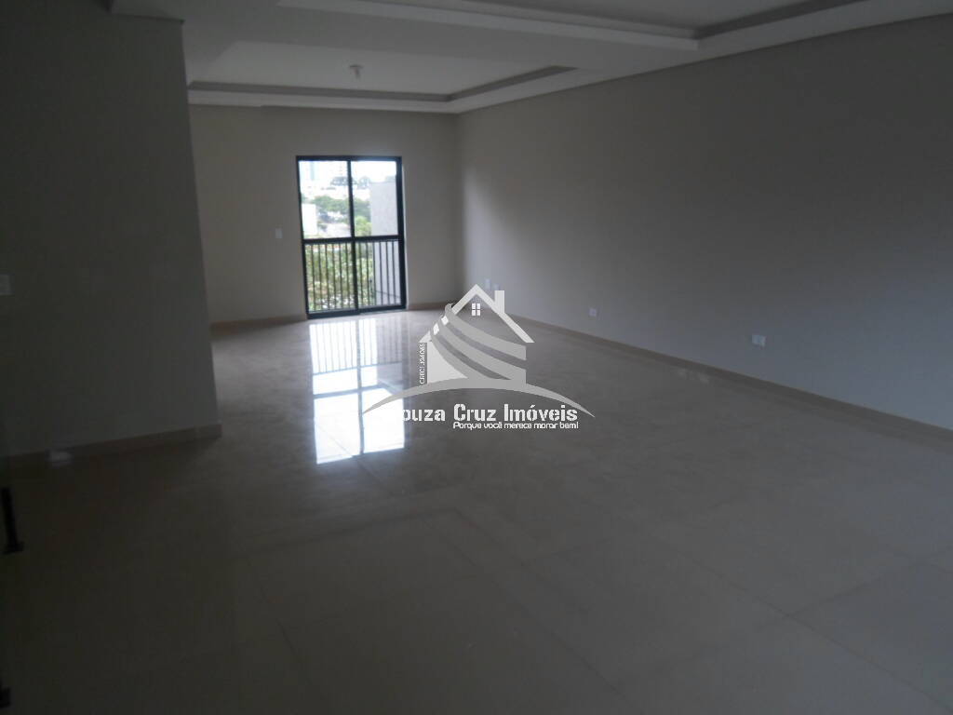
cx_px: 476
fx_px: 688
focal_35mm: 25
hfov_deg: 69.4
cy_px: 358
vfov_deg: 54.9
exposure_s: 1/90
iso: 80
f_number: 2.5
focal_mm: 4.5
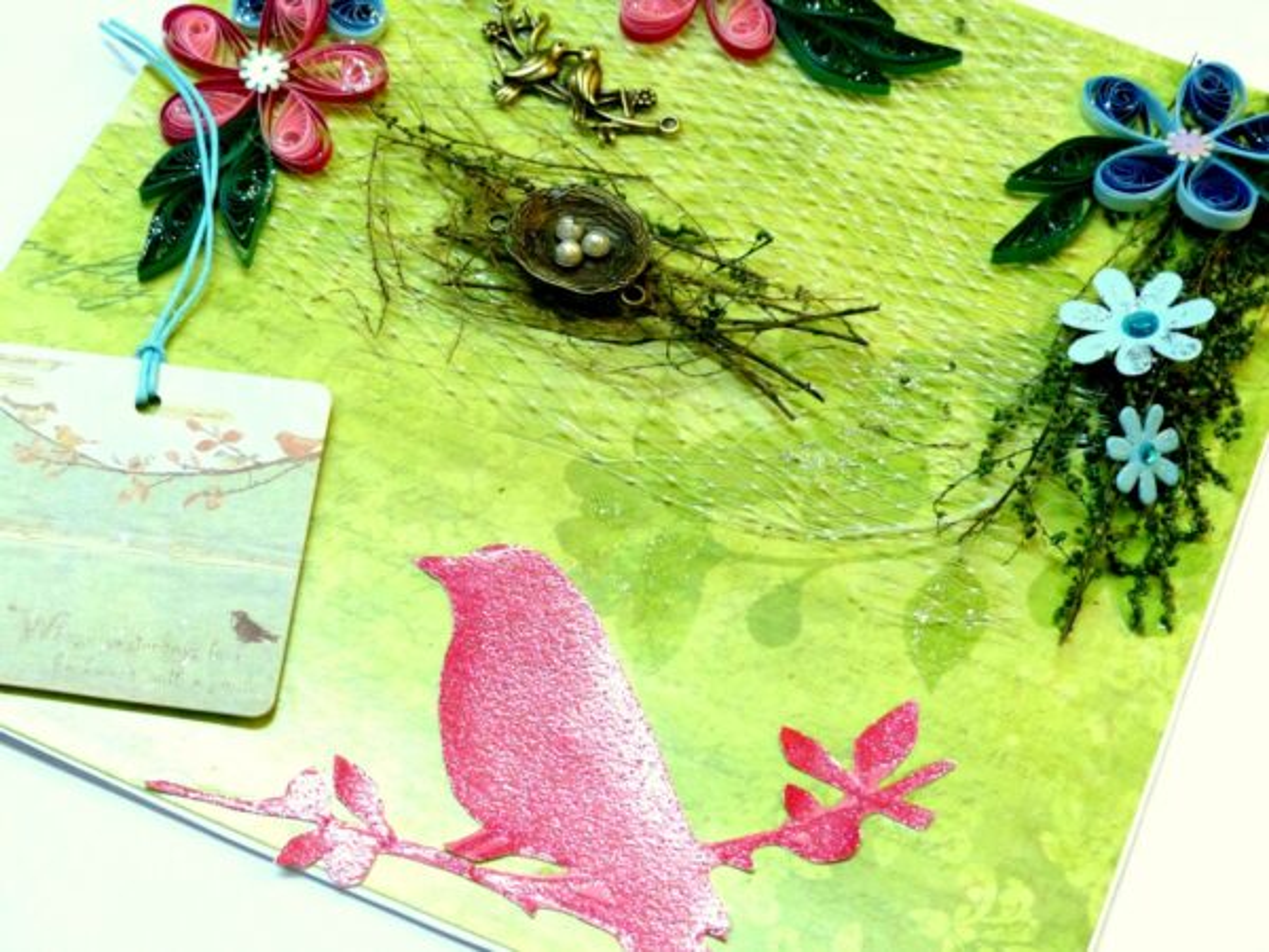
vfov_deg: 24.0
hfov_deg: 31.7
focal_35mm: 61
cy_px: 476
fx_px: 2236
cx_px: 634
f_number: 3.5
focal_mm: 10.9
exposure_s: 1/50
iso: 400
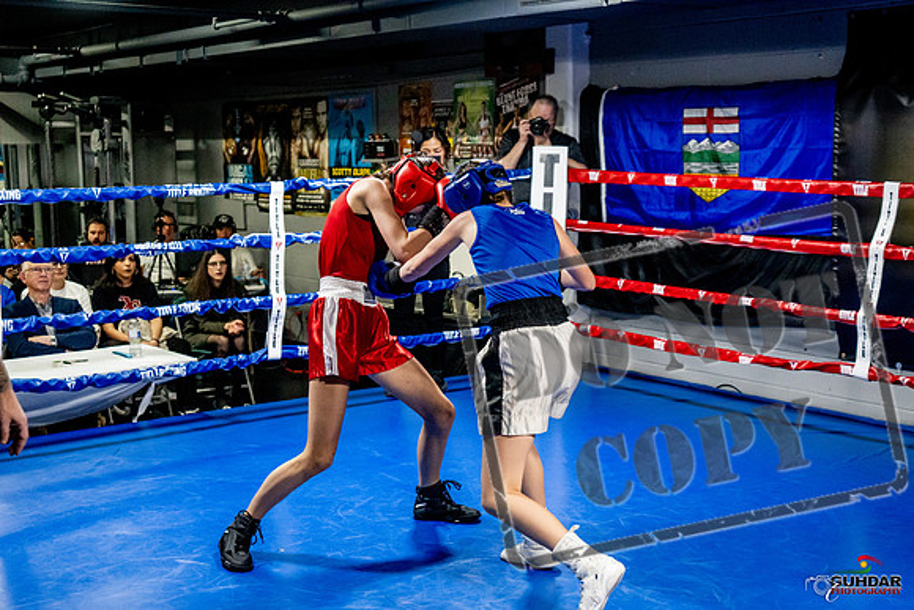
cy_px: 305
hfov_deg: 38.2
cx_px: 457
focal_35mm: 52
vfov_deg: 26.0
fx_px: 1320
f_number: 2.8
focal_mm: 35
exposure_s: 1/800
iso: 5000
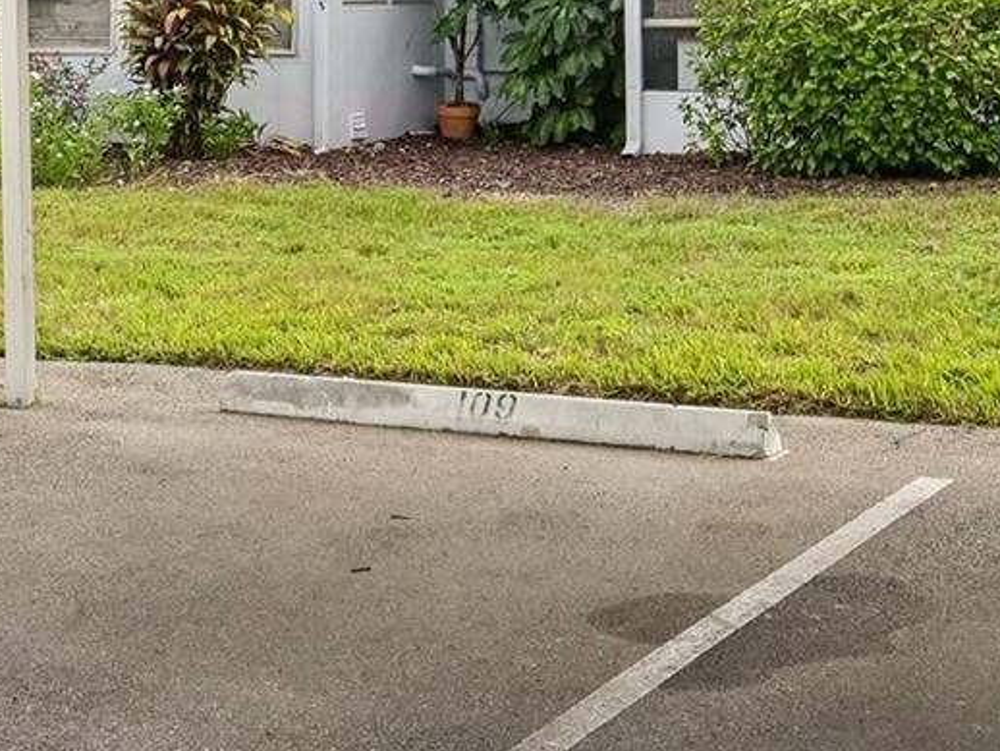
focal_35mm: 89
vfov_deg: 16.1
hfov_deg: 20.9
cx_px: -122
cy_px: -100
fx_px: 2572
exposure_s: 1/800
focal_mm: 30
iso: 400
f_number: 8
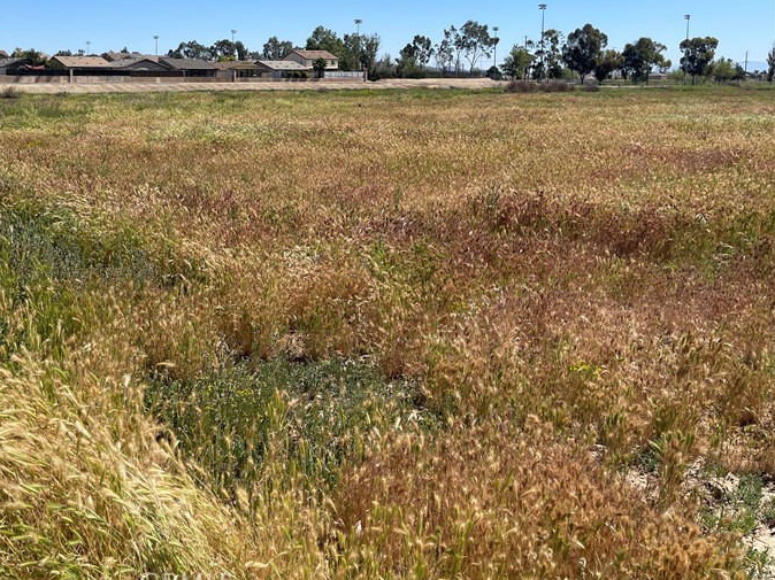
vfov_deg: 37.0
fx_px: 850
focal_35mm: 38
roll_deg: +0.1
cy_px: 158
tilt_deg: -6.0
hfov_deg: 47.1
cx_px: 187
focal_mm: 5.1
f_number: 1.6
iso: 32
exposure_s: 1/4202
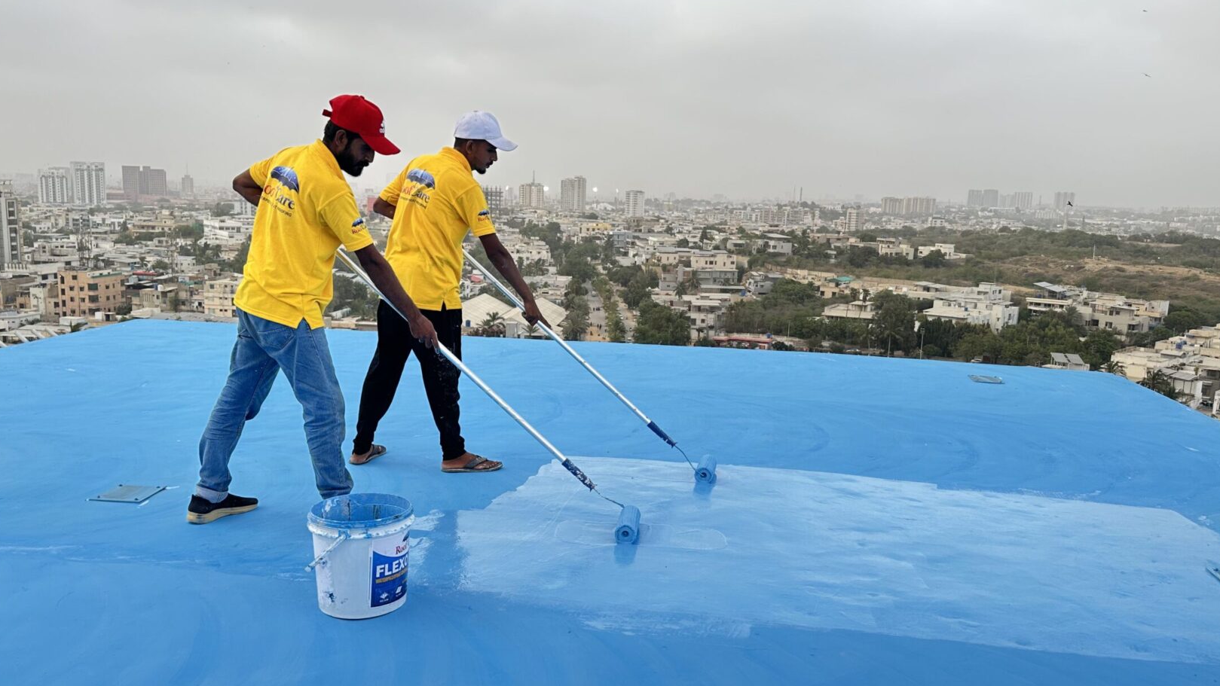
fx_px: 1003
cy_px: 367
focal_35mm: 31
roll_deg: -1.4
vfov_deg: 37.8
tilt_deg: -8.9
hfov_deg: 62.6
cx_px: 592
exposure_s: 1/163
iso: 80
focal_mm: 6.86
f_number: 1.78
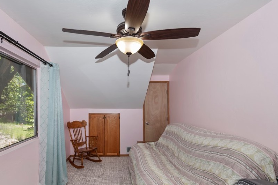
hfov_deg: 89.3
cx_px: 116
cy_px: 111
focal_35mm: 18
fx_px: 139
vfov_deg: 66.7
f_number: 8
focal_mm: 14
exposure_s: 1/20
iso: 400
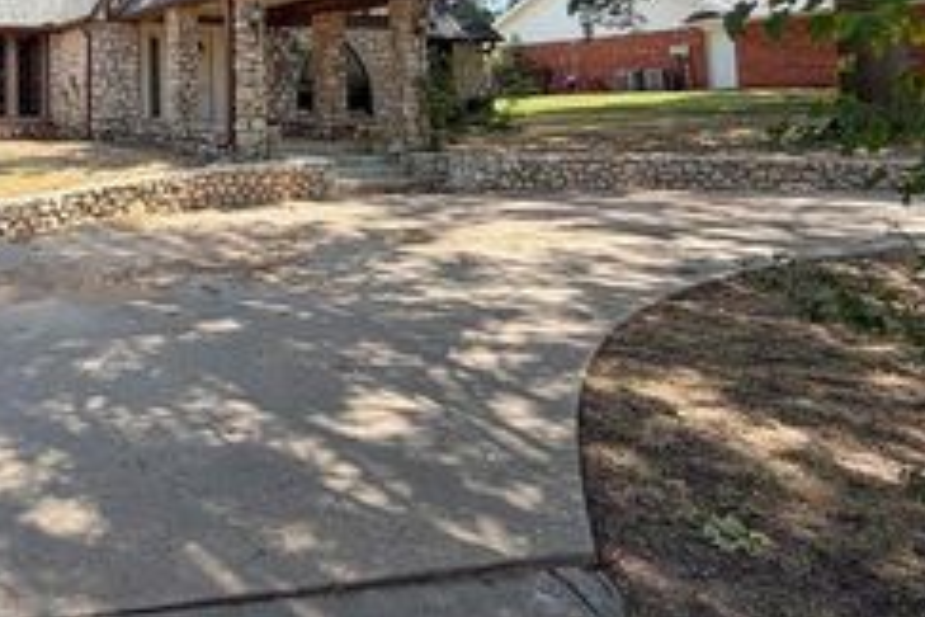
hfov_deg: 50.0
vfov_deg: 40.3
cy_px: 59
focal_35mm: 30
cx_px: -4
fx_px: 771
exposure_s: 1/554
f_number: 2.2
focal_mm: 2.22
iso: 40
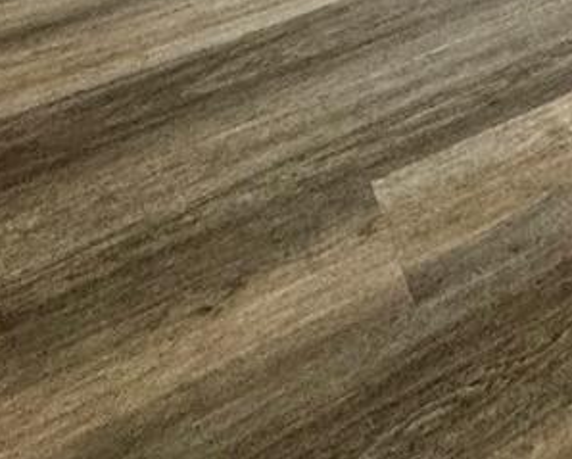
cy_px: -555
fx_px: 932
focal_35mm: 55
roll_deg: -0.7
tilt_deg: -7.5
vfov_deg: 16.6
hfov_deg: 26.4
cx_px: 823
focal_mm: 2.22
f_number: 2.2
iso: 250
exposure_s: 1/60
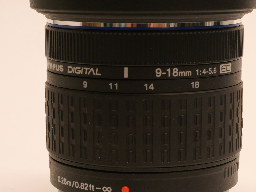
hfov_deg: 17.6
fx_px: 829
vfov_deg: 13.2
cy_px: 110
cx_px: 139
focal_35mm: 112
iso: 1600
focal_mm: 30
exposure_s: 1/60
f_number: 9
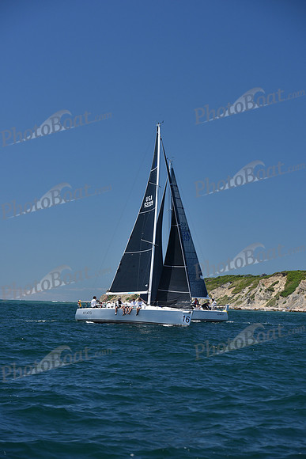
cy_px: 230
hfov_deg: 14.4
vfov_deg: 21.5
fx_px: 1210
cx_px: 153
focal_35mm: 95
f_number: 5.6
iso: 250
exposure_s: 1/800
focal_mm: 95
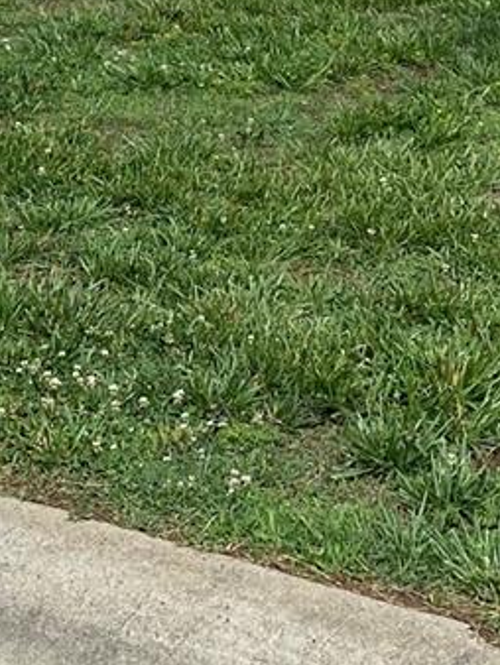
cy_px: -559
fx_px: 2270
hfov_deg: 12.5
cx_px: 156
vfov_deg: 14.5
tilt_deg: +5.3
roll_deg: +2.6
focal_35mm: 118
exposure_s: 1/2410
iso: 32
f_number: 1.8
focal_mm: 4.25
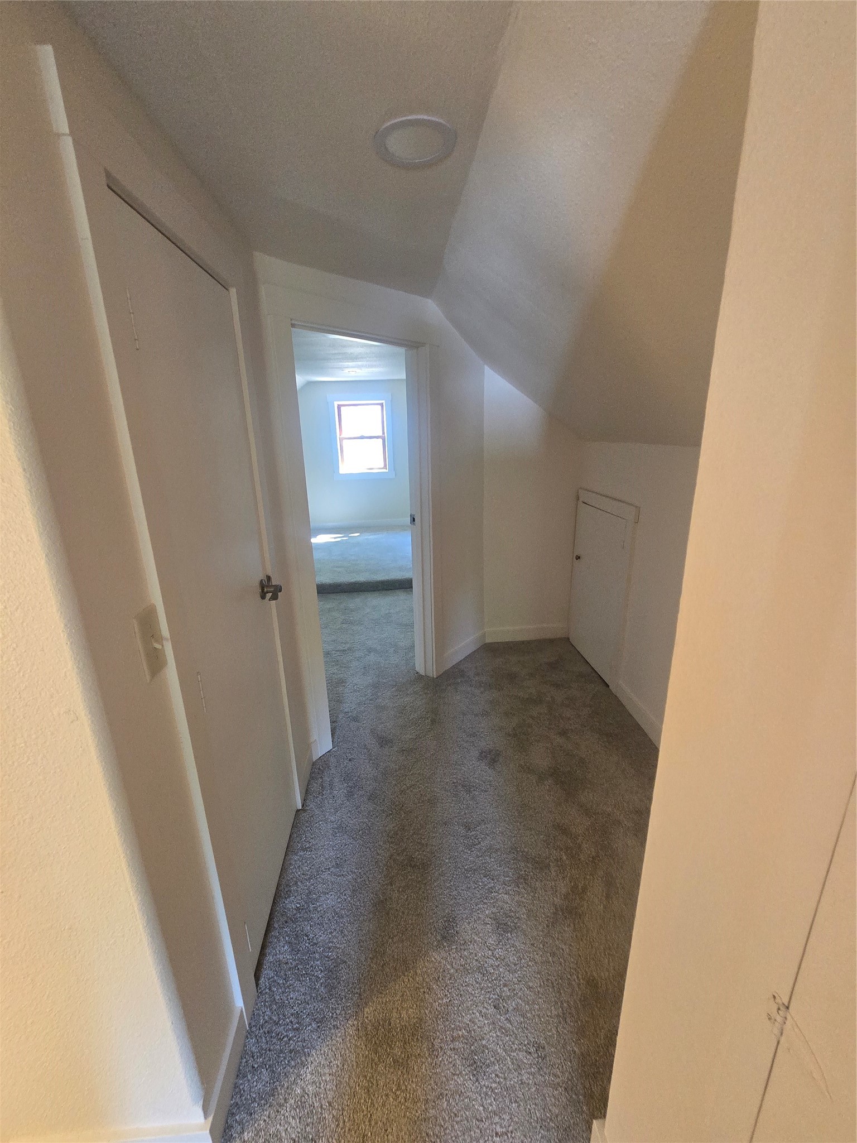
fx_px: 429
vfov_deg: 106.2
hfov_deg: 89.9
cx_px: 428
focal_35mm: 13
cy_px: 572
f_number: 2.2
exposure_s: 1/60
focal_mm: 2.2
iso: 500
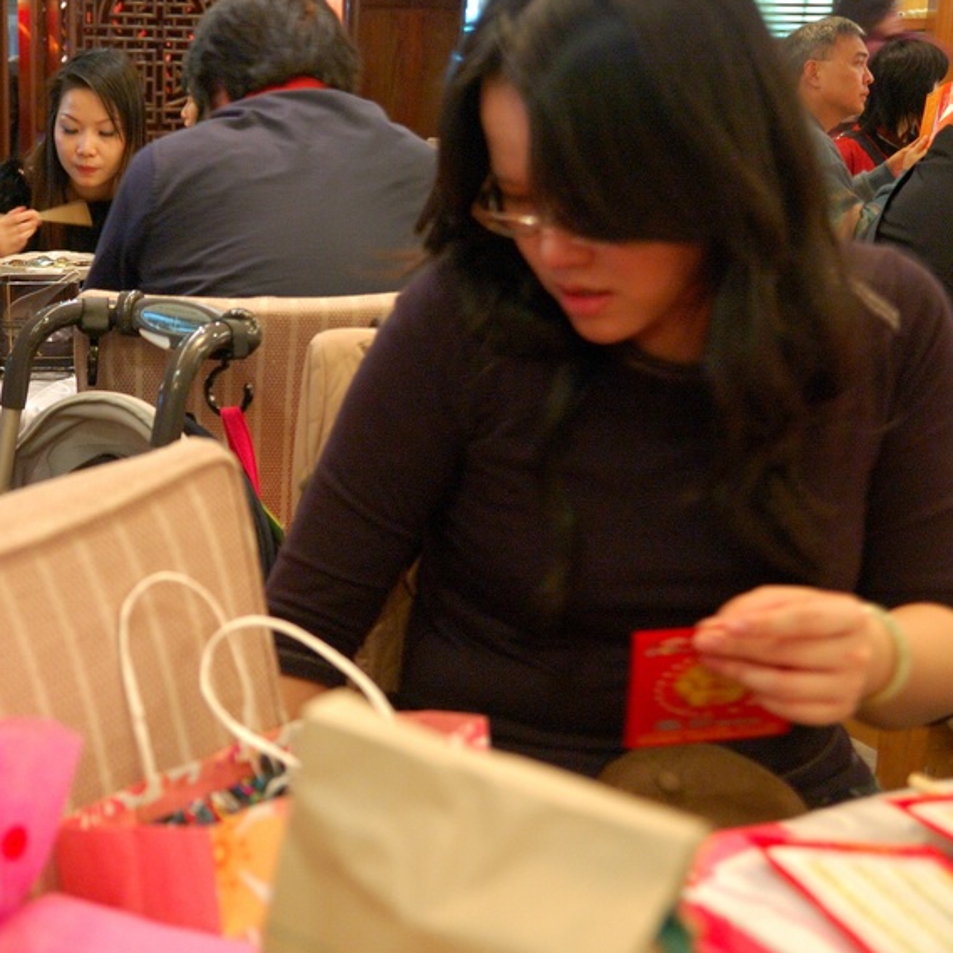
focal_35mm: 55
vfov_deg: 31.1
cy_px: 433
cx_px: 159
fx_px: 1713
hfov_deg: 30.2
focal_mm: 24
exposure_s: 1/15
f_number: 2.8
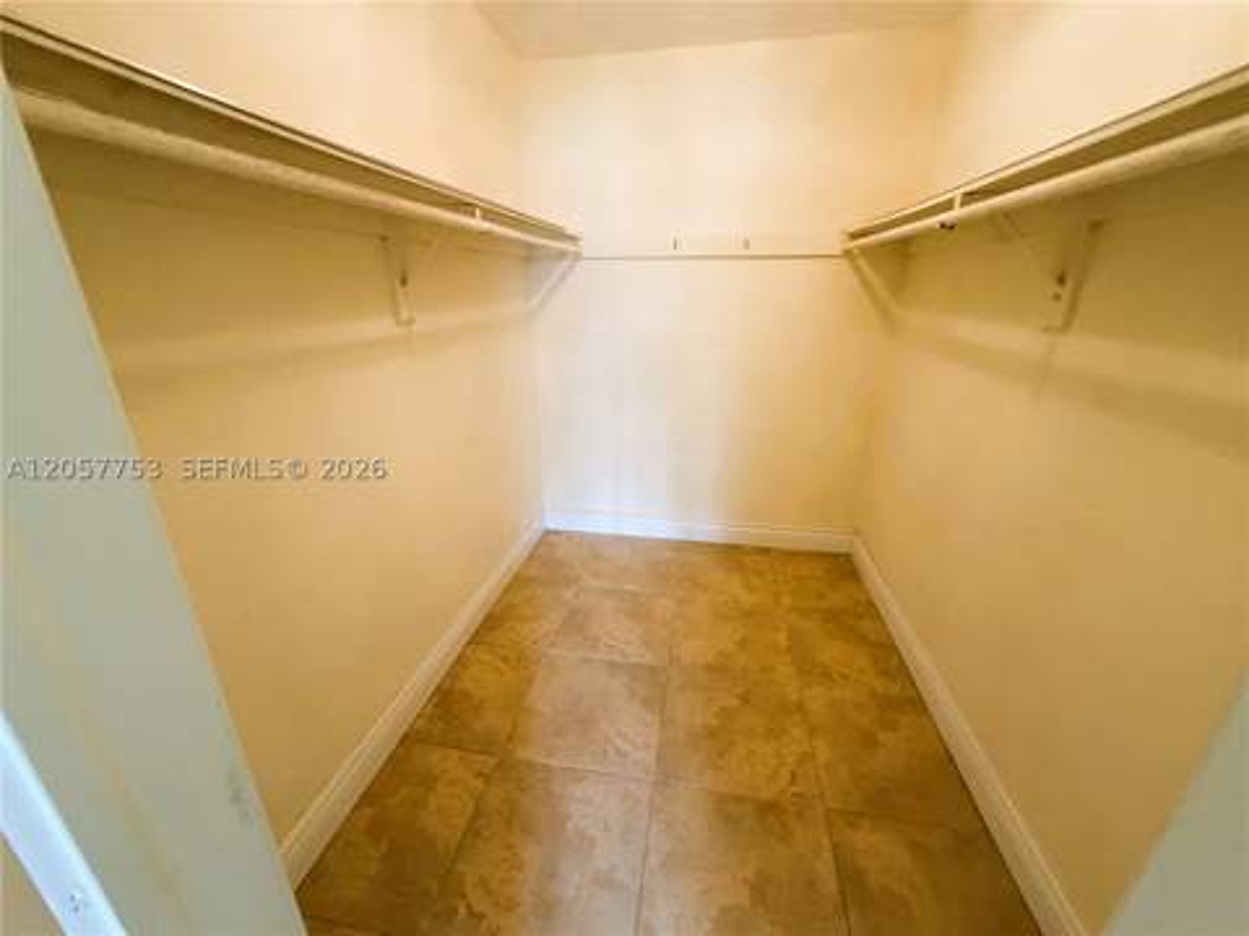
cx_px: 624
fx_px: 505
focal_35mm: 14
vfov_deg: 85.7
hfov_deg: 102.1
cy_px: 468
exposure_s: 1/60
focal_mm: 2.22
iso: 320
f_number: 2.2
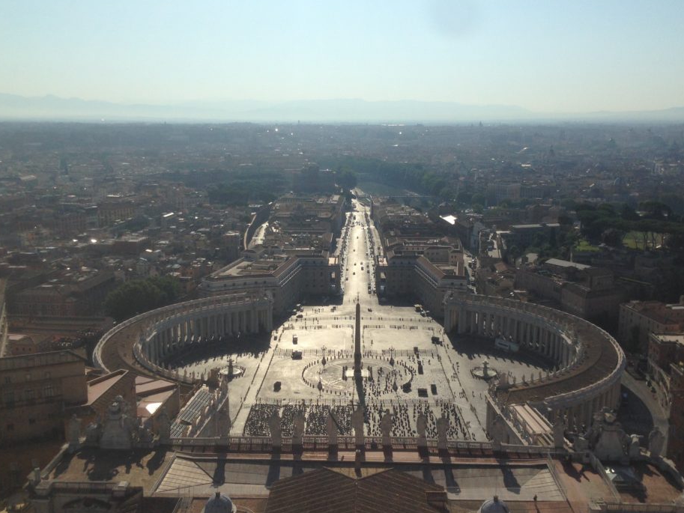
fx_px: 731
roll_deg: +0.0
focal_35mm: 37
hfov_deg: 50.1
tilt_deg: -11.3
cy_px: 270
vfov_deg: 38.7
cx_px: 352
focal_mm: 4.12
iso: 50
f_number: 2.4
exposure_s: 1/4926
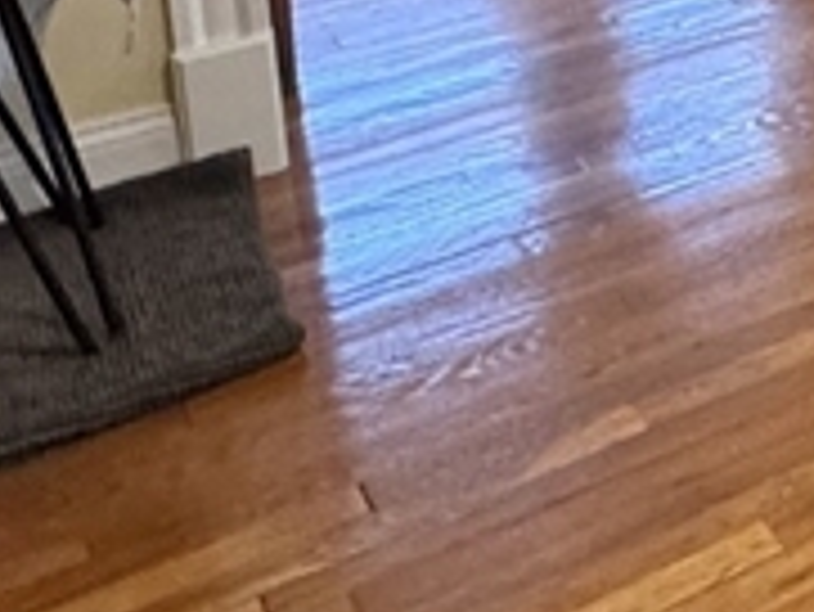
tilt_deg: -11.0
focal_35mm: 79
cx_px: 1610
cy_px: -472
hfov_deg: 17.7
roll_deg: -1.5
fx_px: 1859
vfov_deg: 16.0
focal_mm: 2.22
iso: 320
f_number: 2.2
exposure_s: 1/120
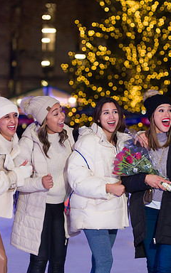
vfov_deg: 12.6
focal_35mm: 166
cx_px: 118
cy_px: 123
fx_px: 1238
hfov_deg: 7.9
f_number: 3.2
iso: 2000
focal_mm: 98
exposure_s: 1/200
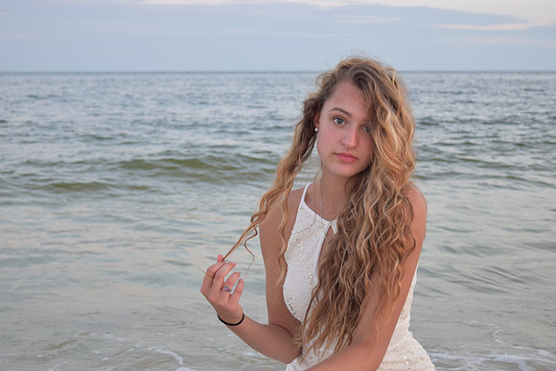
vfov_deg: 23.8
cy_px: 186
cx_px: 278
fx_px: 880
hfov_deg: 35.0
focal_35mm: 57
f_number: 4.8
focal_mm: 38
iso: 450
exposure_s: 1/60
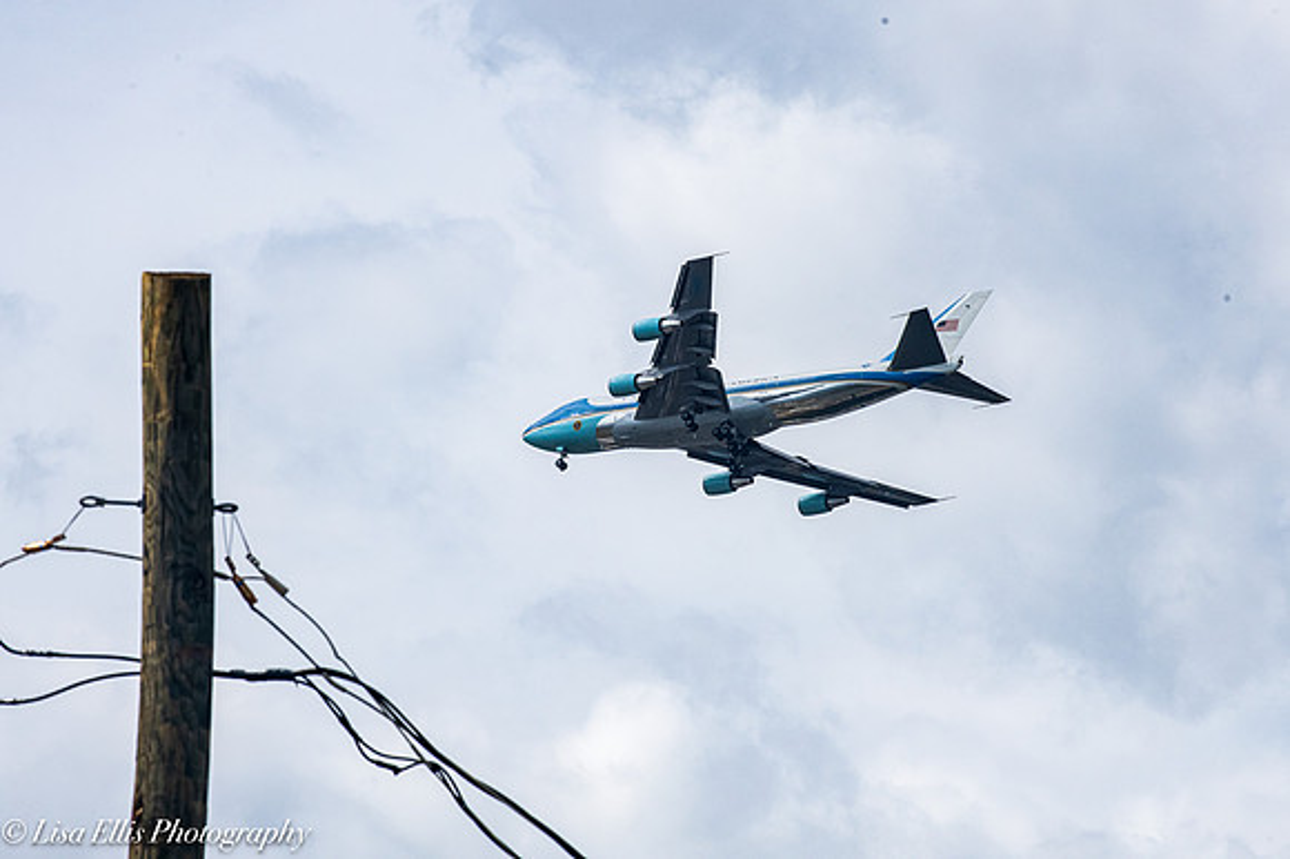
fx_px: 8595
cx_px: 645
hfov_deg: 8.6
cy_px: 430
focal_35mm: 240
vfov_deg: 5.7
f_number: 22
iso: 1000
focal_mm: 200
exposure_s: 1/1000
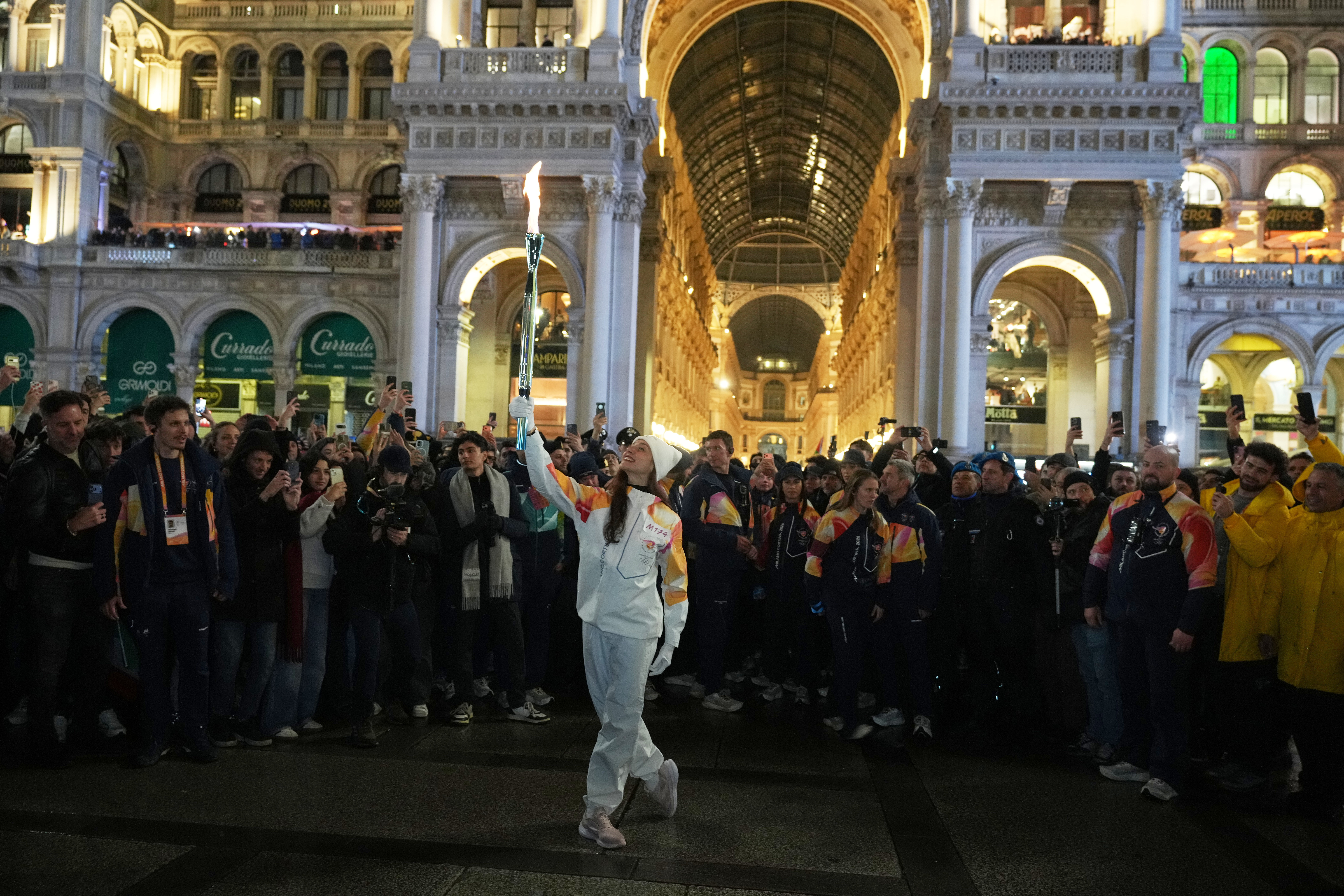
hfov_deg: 63.7
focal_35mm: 29
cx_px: 672
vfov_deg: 45.0
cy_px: 448
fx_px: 1083
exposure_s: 1/50
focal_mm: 29
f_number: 2.8
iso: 3200
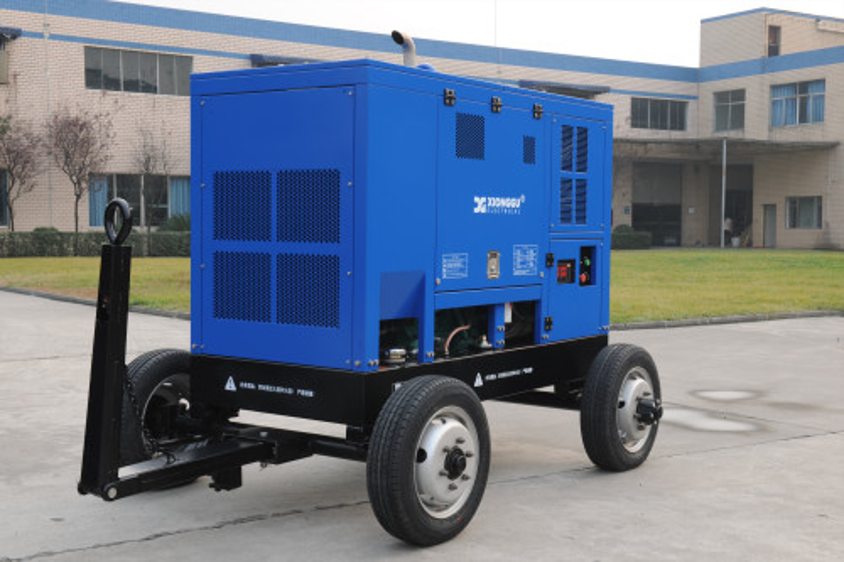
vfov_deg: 27.0
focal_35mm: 50
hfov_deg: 39.6
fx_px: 1172
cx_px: 422
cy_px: 281
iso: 100
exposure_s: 1/2
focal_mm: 50
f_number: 20
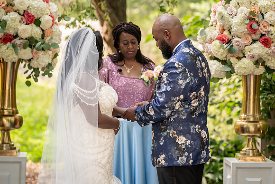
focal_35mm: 153
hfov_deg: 13.5
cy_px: 88
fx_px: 1166
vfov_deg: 9.0
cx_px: 143
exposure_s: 1/200
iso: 640
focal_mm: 146
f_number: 4
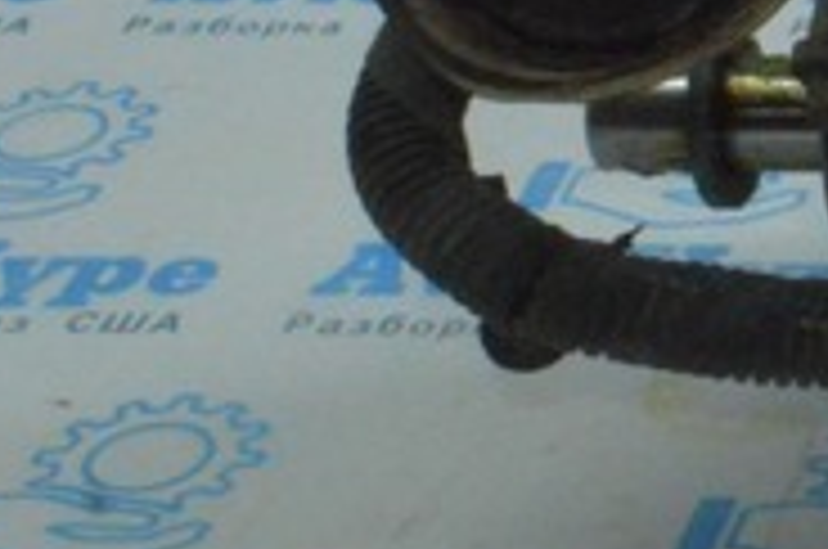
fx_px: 5184
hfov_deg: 8.2
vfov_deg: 5.9
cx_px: 2169
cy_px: -439
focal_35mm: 226
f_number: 25
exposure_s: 1/50
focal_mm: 27
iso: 5000
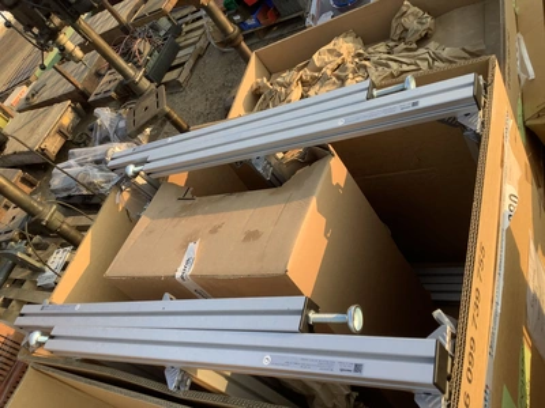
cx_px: 272
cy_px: 204
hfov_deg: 58.4
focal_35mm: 31
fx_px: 488
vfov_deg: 45.4
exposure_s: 1/261
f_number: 2.4
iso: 25
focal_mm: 3.3
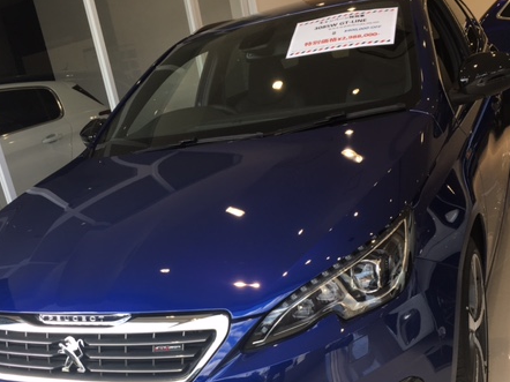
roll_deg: +11.7
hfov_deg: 44.8
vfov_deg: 33.8
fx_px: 618
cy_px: 270
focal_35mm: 42
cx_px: 245
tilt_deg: -19.5
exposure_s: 1/120
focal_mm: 4.15
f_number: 2.2
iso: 25
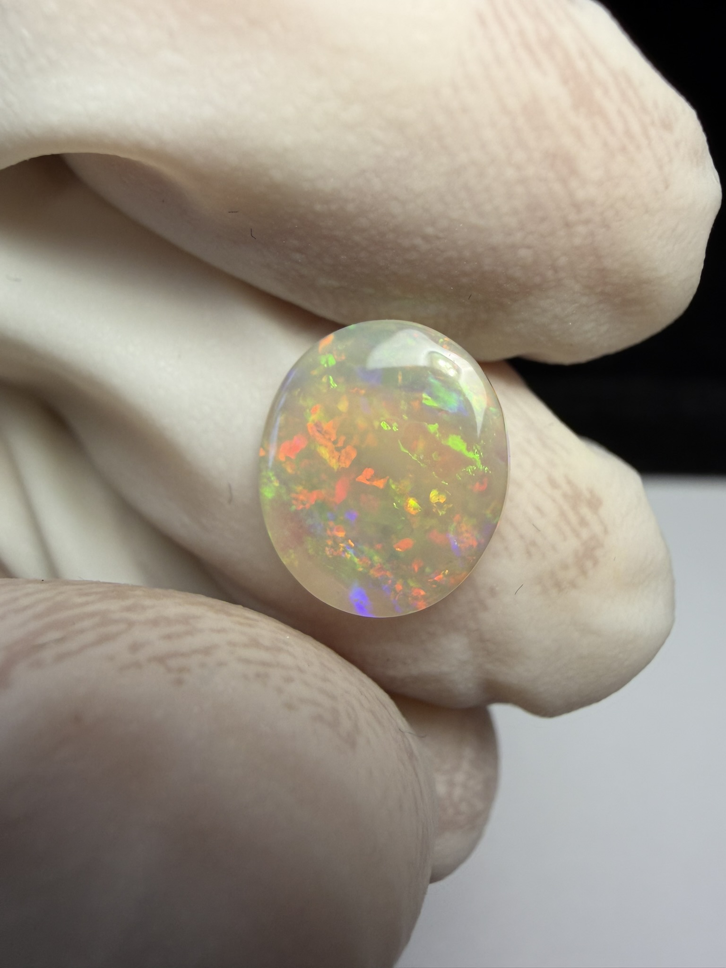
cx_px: 363
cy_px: 484
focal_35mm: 26
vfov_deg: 67.3
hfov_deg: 53.1
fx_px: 727
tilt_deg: -60.2
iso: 32
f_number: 2.2
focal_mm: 2.22
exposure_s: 1/100
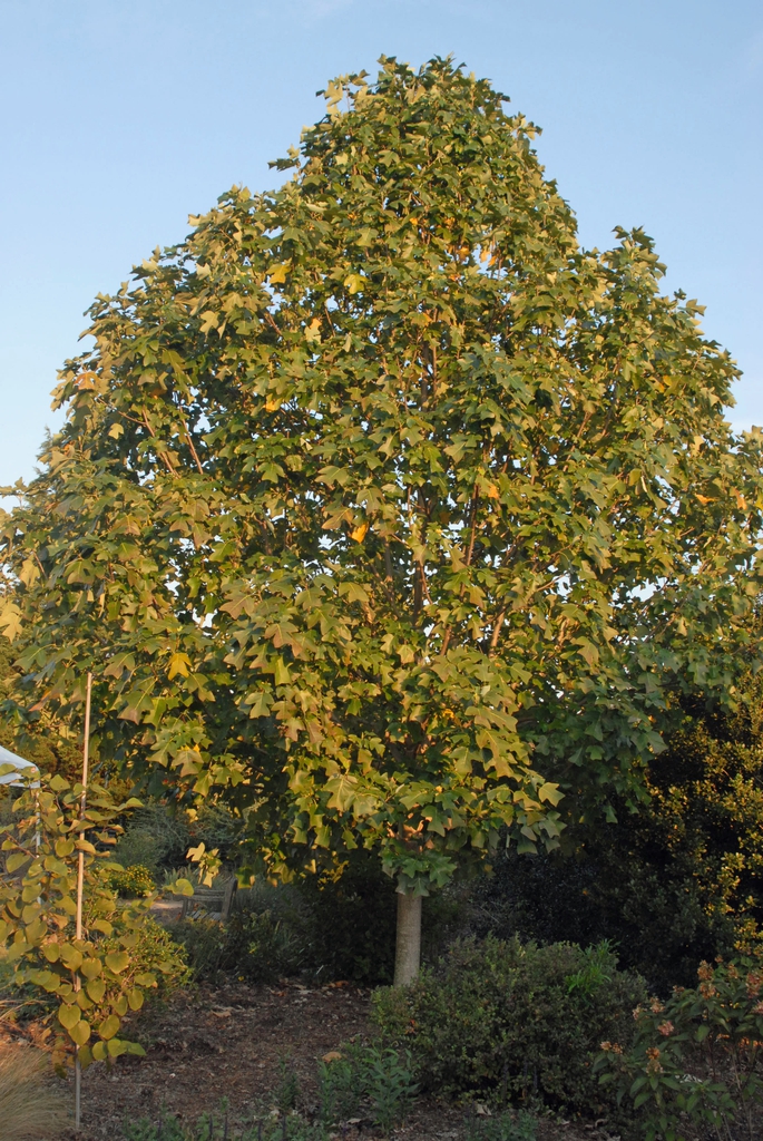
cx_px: 382
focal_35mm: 42
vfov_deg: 46.4
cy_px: 570
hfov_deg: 32.0
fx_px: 1332
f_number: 7.1
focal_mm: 28
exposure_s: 1/180
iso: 400
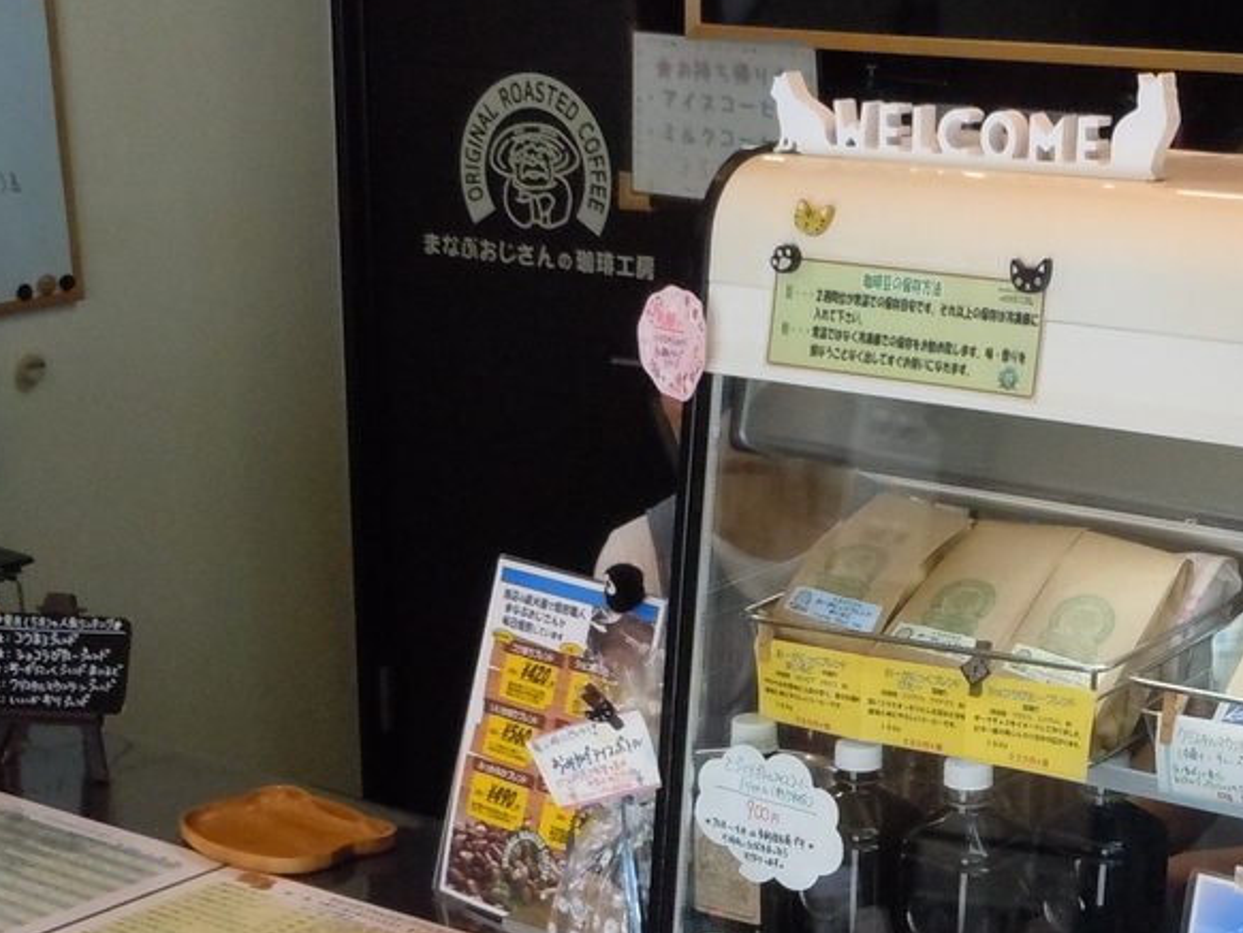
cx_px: 927
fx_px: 2443
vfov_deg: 21.5
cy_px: 670
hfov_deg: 28.2
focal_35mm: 68
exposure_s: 1/125
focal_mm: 5.9
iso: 500
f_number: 4
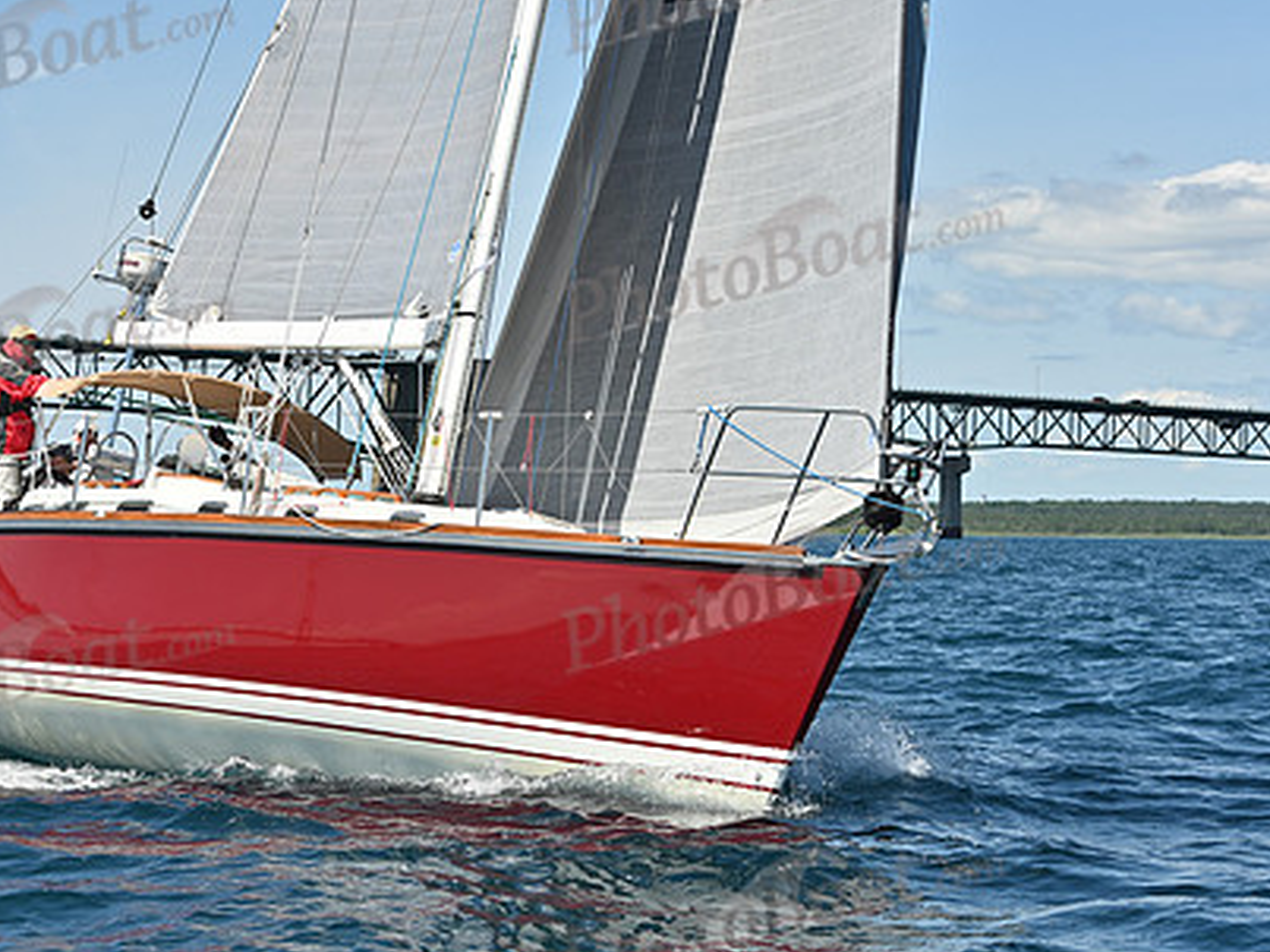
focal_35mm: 97
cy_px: 471
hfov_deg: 20.2
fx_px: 3558
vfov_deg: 15.2
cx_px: 400
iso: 320
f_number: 9
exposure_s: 1/1000
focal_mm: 70
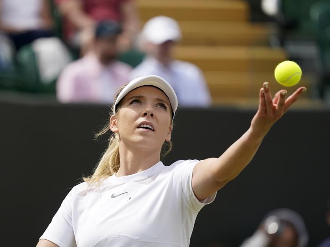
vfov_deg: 2.9
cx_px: 135
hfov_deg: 3.9
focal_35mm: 508
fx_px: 4841
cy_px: 138
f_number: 5.6
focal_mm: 397
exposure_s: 1/5000
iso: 1000
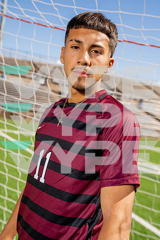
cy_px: 120
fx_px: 300
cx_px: 80
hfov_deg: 29.9
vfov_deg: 43.6
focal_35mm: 45
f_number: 4
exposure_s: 1/1000
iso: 100
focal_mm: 45
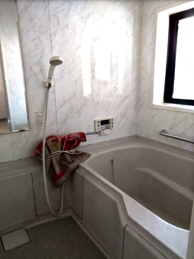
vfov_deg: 67.3
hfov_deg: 53.1
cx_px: 97
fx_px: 194
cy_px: 130
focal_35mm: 26
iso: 2011
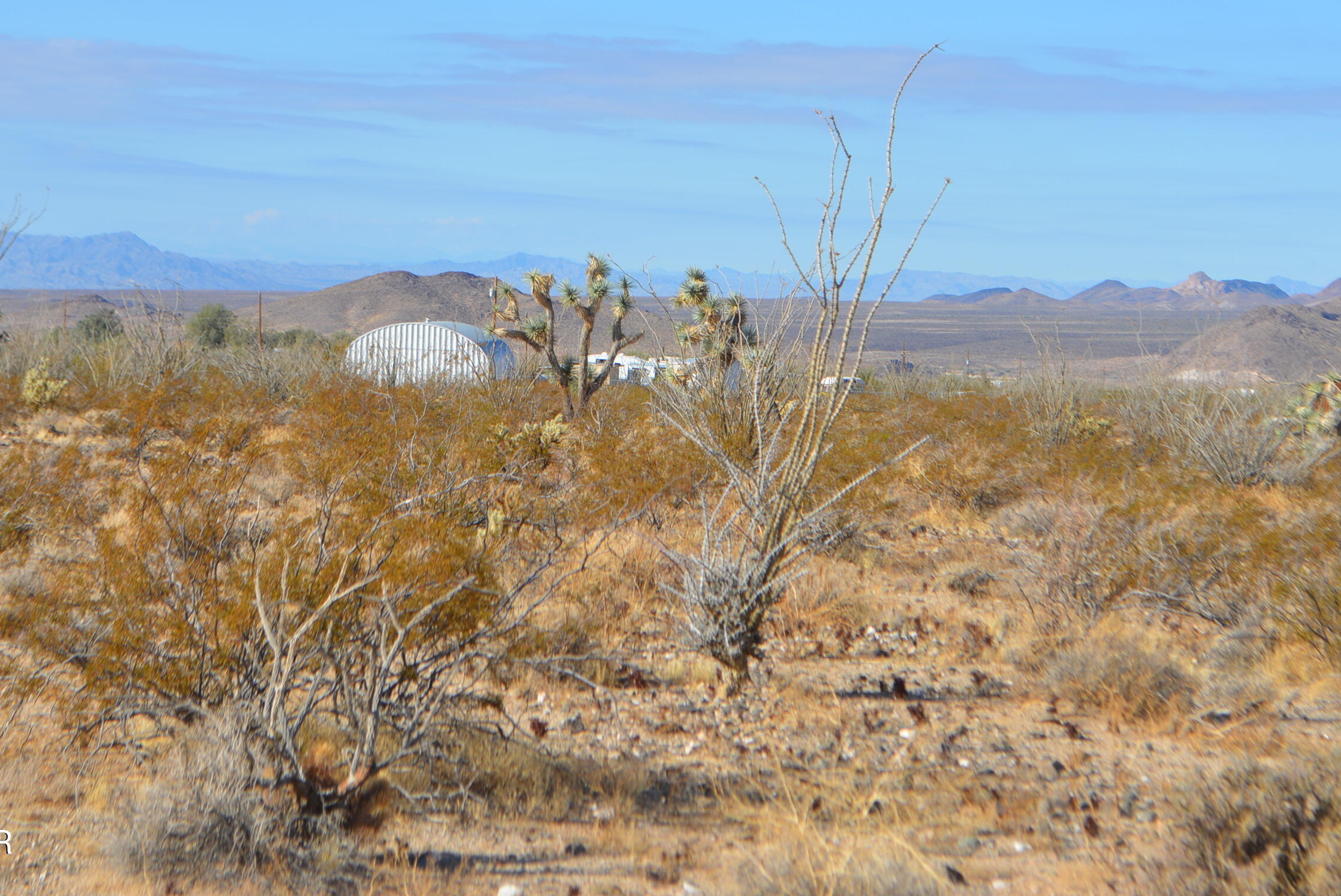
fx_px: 4051
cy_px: 307
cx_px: 699
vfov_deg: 12.6
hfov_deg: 18.8
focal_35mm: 109
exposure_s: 1/250
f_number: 8
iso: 100
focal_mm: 55
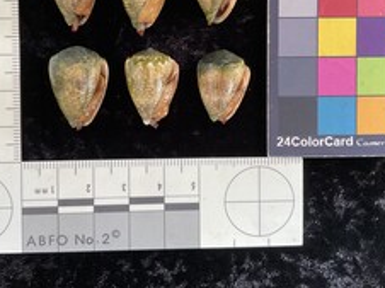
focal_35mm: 45
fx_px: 500
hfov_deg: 42.0
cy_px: 67
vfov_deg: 31.5
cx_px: 160
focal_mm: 3
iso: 125
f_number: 1.8
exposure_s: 1/60
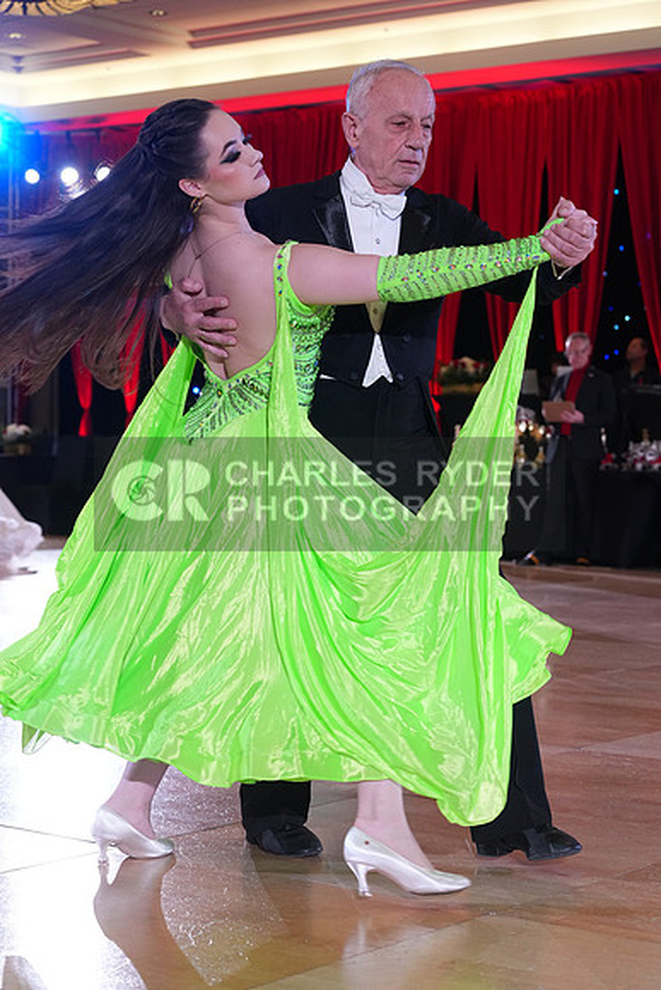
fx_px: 1927
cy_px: 495
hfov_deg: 19.5
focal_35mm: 70
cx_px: 330
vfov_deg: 28.8
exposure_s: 1/250
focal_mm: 70
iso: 2500
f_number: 5
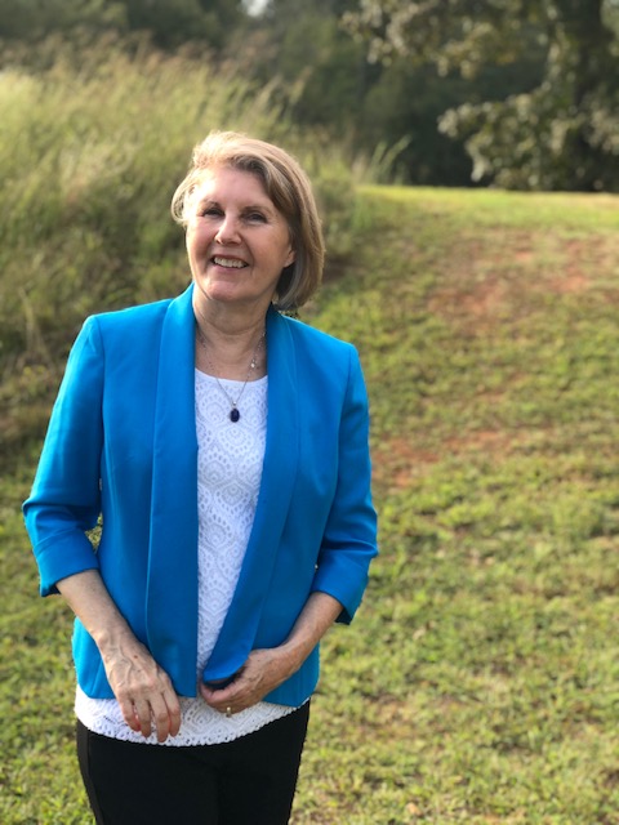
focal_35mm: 57
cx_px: 310
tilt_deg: -14.4
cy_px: 412
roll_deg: -1.9
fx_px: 1359
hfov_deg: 25.7
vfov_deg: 33.8
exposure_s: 1/120
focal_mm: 6.6
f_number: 2.8
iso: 25
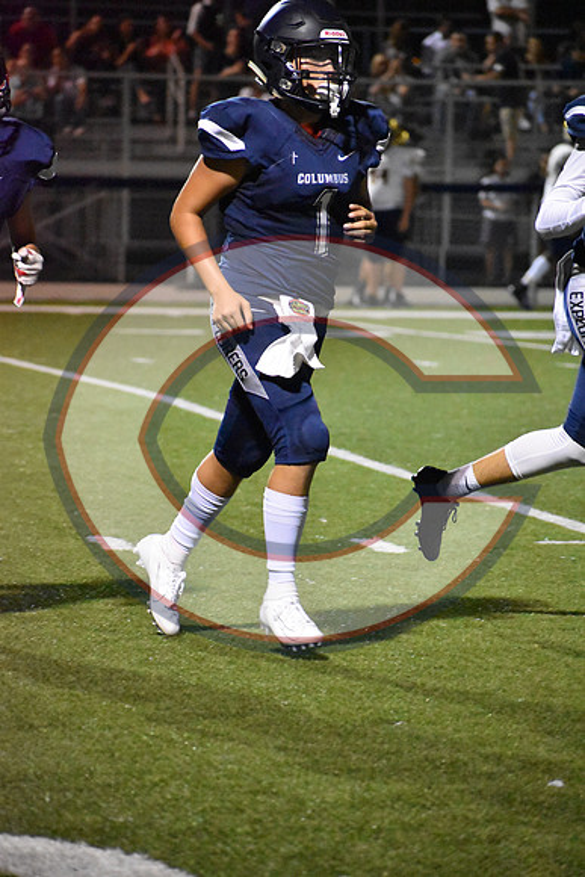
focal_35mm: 240
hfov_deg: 5.7
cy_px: 438
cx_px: 292
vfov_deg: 8.6
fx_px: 5846
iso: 12800
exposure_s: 1/400
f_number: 5
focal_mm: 160
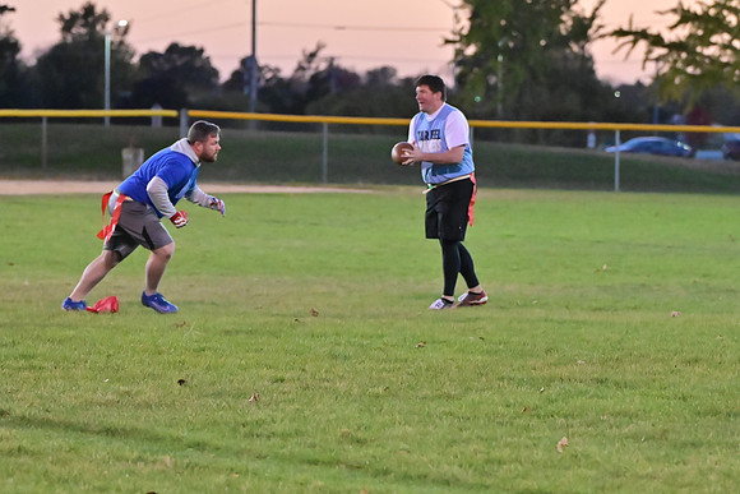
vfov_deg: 7.3
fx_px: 3845
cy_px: 247
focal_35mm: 187
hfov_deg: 11.0
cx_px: 370
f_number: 4
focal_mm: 125
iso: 6400
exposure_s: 1/500
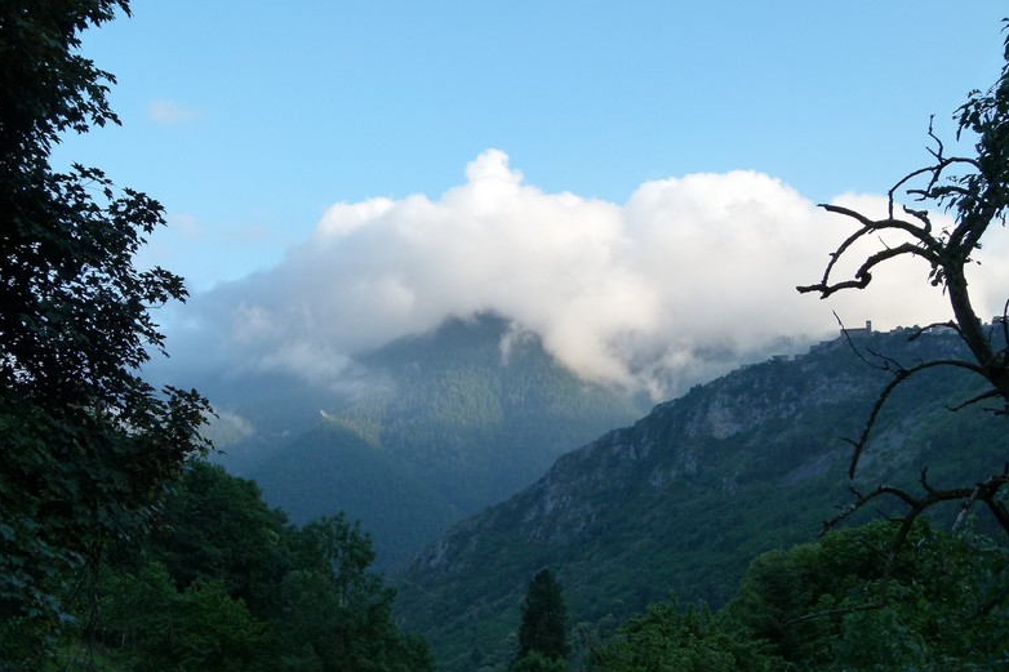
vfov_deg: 27.0
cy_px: 351
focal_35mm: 50
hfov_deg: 39.6
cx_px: 508
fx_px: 1401
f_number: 4
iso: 160
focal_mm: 8.5
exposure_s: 1/250
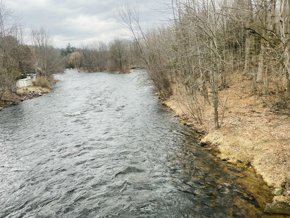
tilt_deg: -13.9
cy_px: 109
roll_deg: +3.8
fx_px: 218
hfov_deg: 67.3
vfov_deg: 53.1
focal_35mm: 26
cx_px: 145
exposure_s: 1/422
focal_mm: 5.1
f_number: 1.6
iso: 50
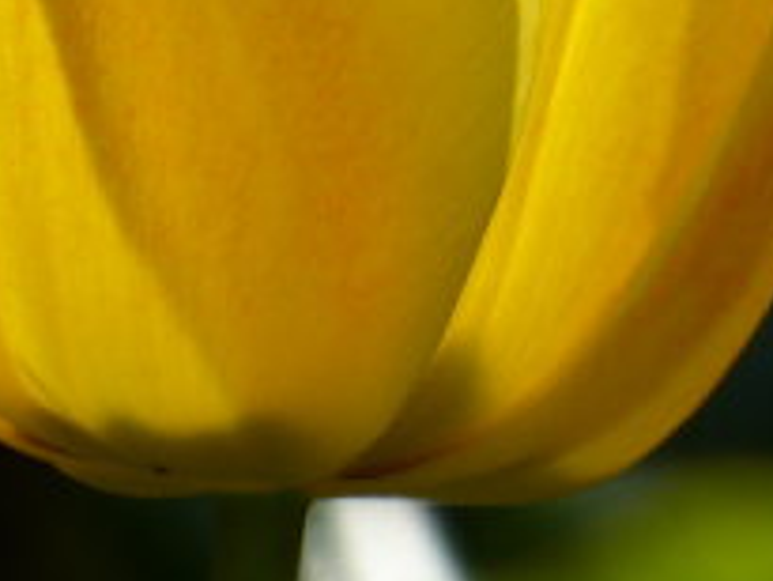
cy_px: -106
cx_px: 317
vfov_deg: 0.6
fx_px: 52597
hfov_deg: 0.8
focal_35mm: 2354
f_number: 6.3
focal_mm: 121.5
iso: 80
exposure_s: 1/125
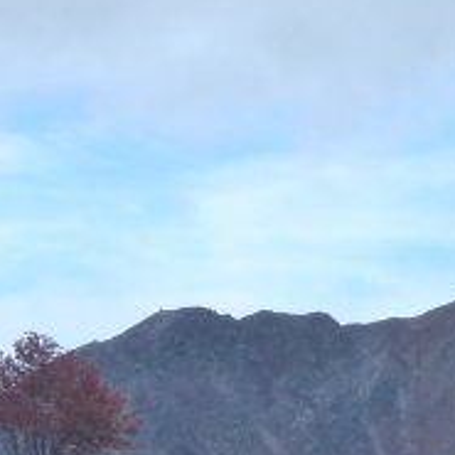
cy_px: 755
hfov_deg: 4.7
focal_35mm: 371
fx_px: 5517
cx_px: -42
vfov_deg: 4.7
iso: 160
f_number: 4.7
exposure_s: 1/500
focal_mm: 13.6
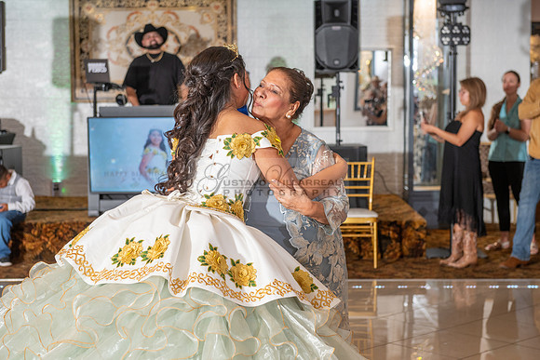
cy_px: 180
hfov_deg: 28.8
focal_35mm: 70
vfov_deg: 19.5
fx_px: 1050
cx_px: 270
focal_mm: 70
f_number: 4.5
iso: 500
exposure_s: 1/200
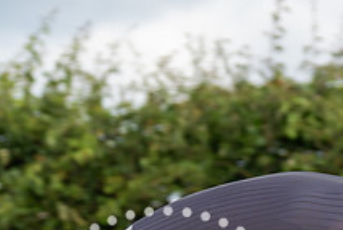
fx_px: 4398
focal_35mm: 461
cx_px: 421
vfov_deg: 3.0
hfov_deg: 4.5
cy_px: 466
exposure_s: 1/1000
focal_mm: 70
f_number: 3.5
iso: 160
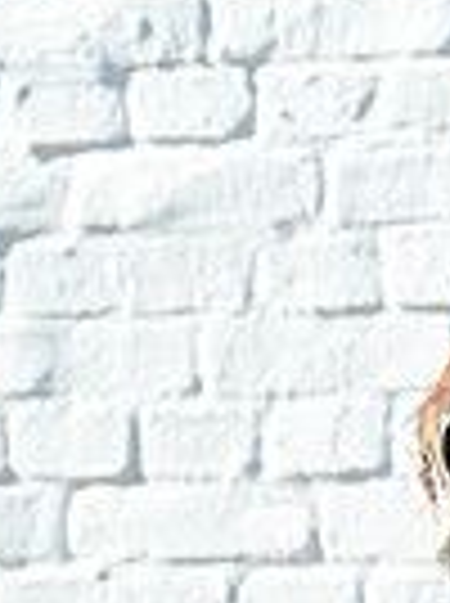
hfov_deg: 3.9
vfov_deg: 5.4
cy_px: 376
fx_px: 6382
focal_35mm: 367
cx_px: 1238
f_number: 5.6
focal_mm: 88
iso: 1000
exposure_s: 1/1600
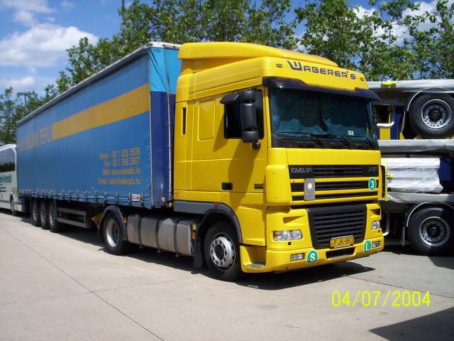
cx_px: 227
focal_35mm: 38
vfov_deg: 37.7
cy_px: 170
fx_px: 498
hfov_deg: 49.0
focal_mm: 4.99
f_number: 4.5
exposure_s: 1/912
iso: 100
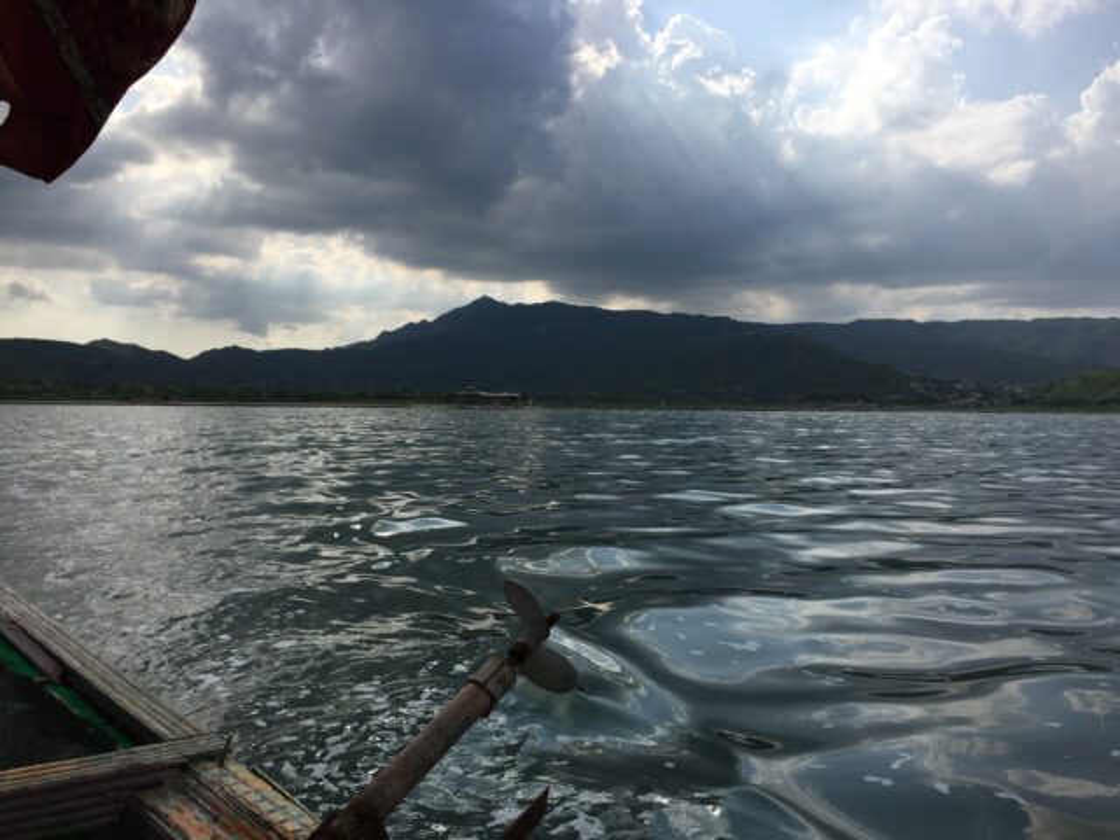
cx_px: 560
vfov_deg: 48.2
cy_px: 420
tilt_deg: -1.4
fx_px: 938
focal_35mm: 29
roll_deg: -0.9
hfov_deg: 61.7
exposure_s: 1/4405
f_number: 2.2
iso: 32
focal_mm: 4.15
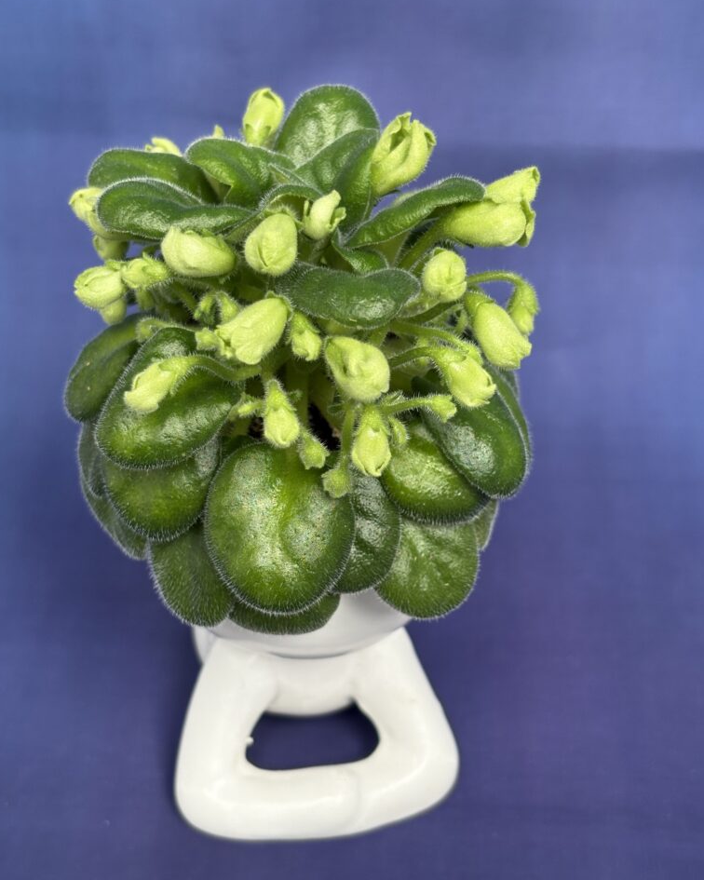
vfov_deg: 34.1
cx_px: 350
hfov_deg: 27.6
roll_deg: +1.5
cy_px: 470
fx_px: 1432
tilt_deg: -41.3
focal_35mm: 55
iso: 64
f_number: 1.6
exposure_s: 1/60
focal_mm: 5.96
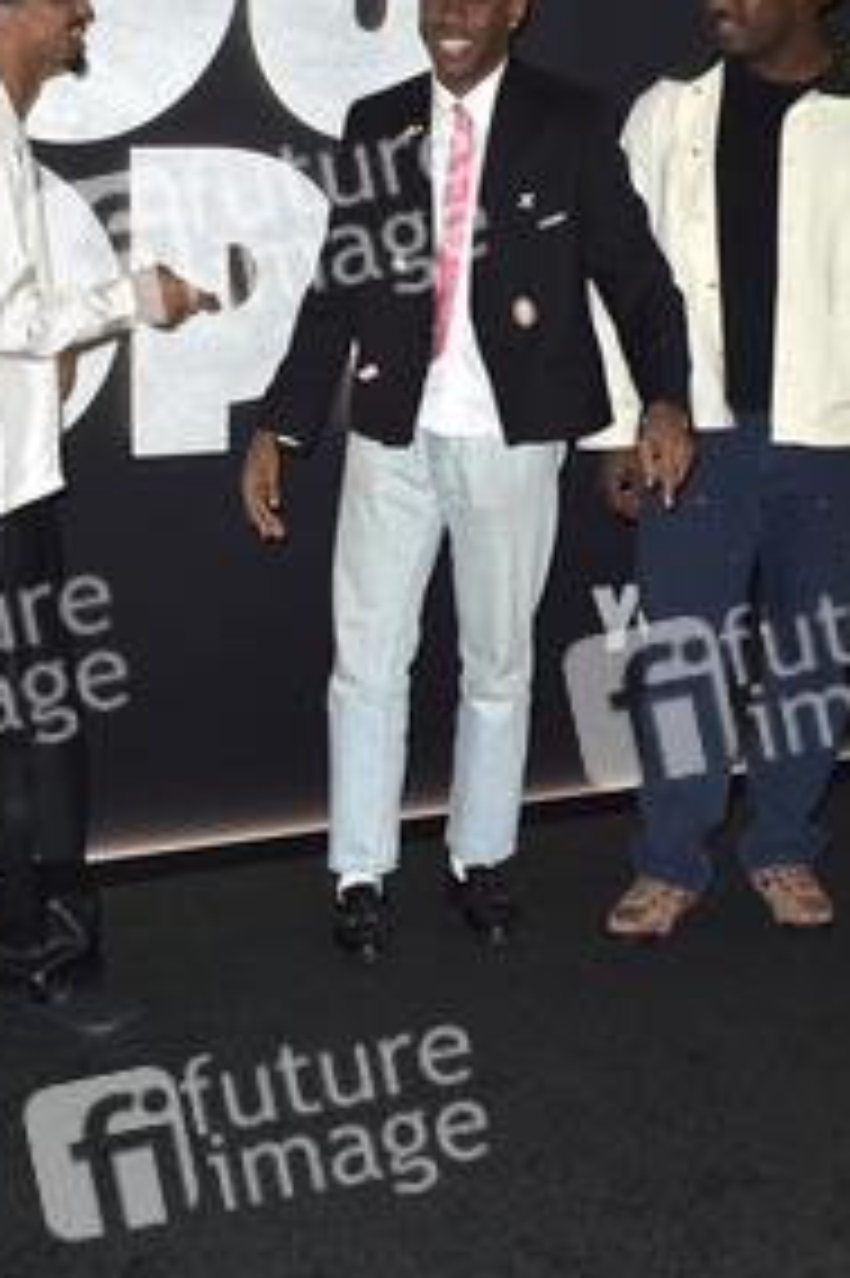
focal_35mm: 62
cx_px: 389
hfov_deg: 21.9
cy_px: 459
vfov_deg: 32.2
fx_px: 2198
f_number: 6.3
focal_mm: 44
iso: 500
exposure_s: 1/250
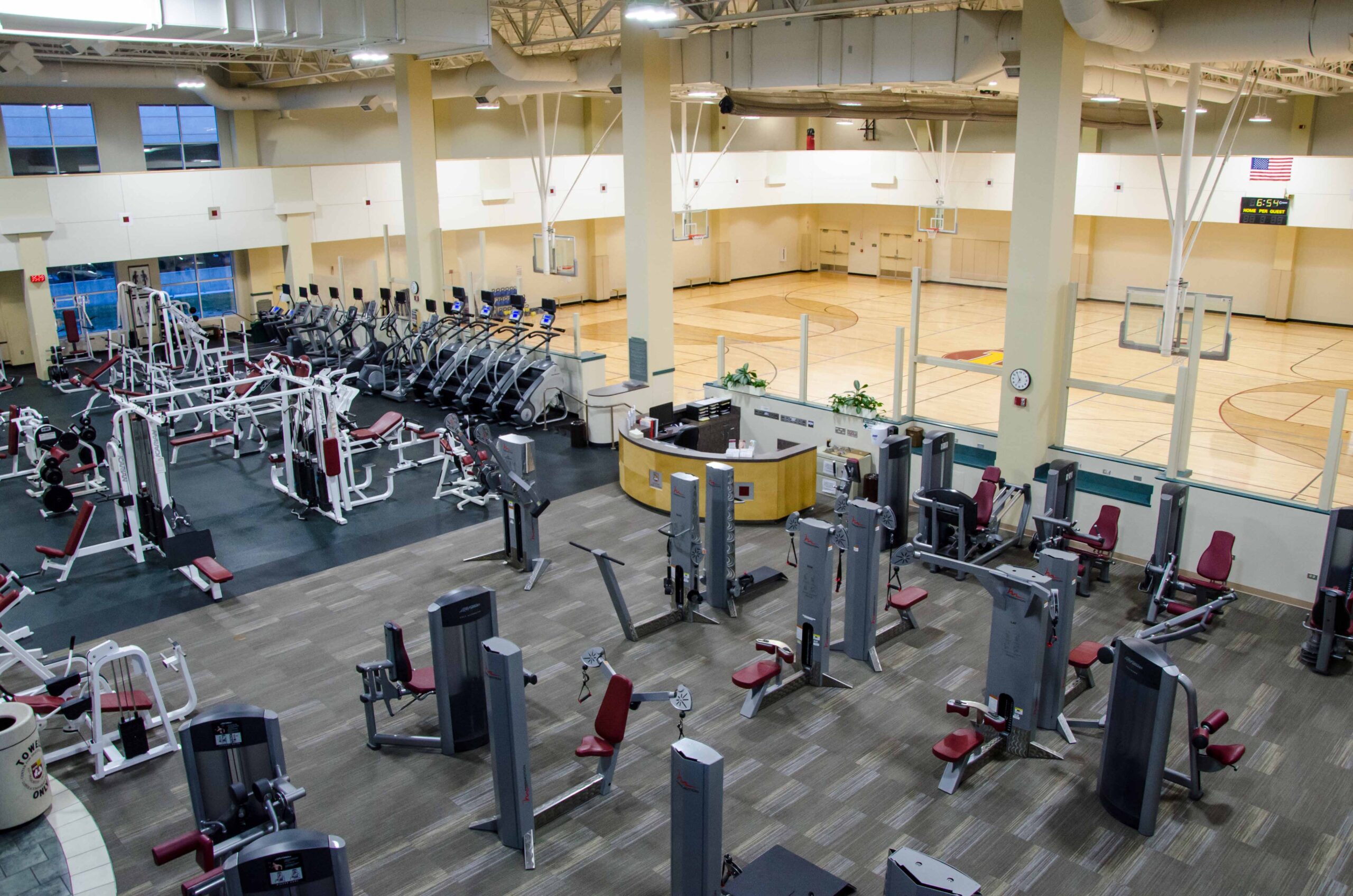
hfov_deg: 67.5
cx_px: 676
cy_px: 448
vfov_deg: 47.7
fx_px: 1013
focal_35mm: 27
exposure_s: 1/25
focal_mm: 18
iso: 640
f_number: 8
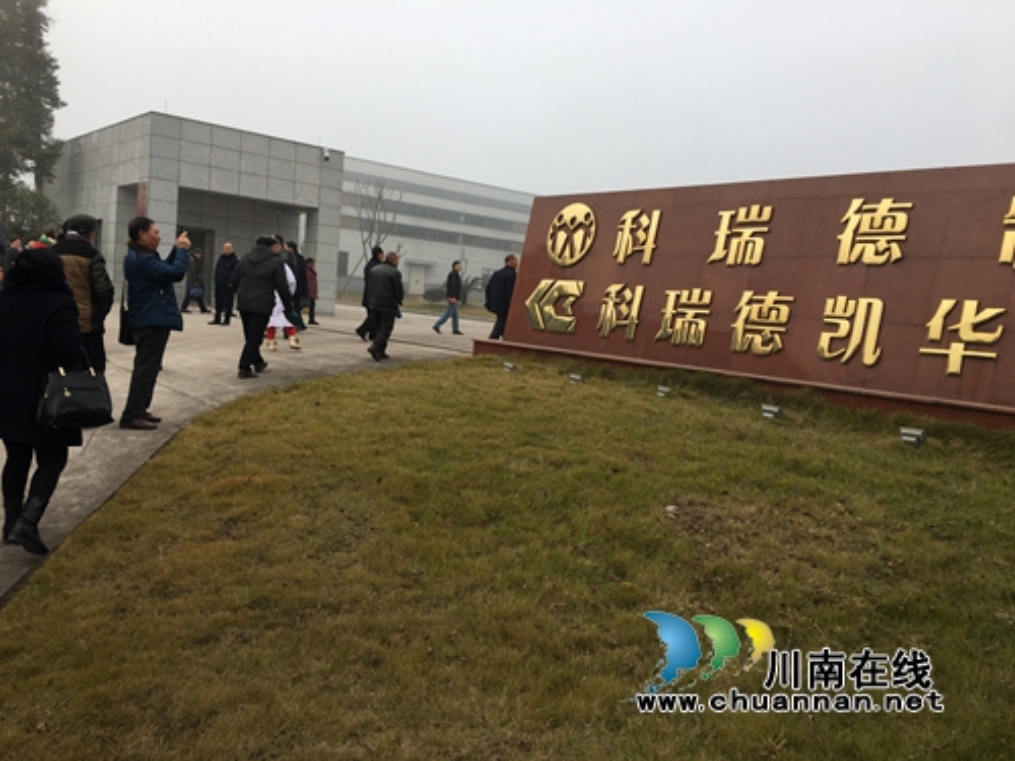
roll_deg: -4.6
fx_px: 850
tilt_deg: -2.7
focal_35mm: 29
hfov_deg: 61.7
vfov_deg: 48.2
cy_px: 380
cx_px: 508
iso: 25
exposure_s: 1/705
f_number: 2.2
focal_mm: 4.15
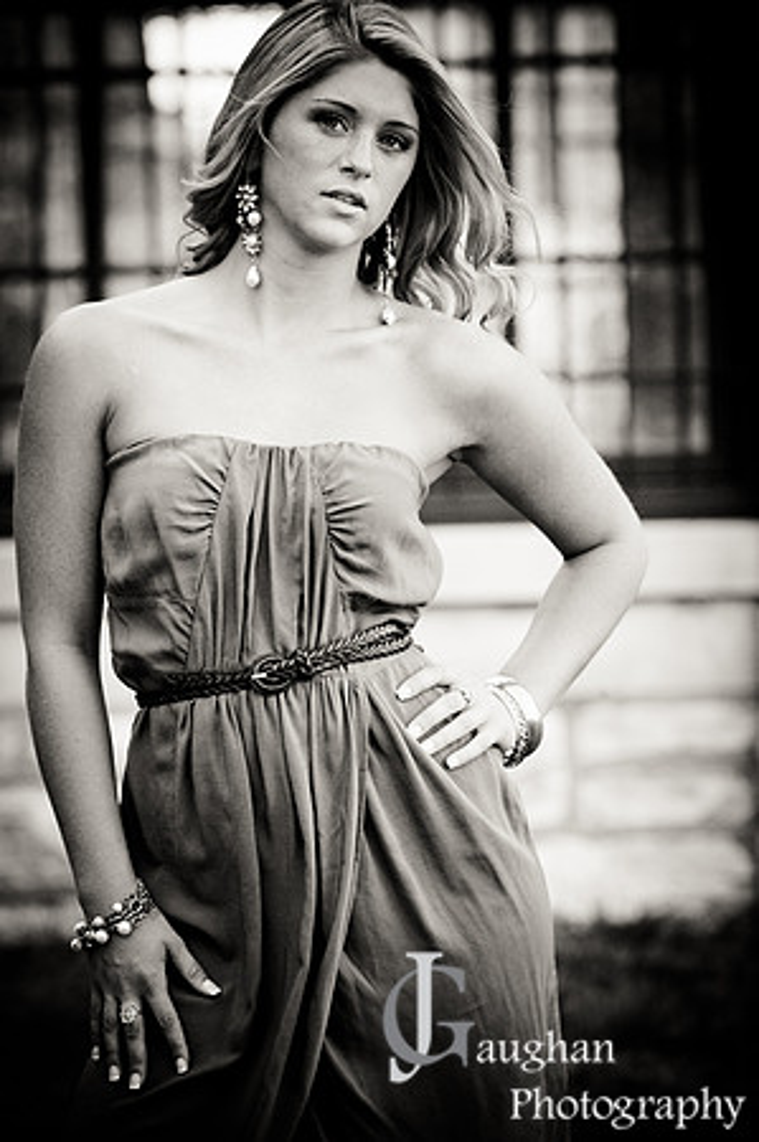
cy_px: 571
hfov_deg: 6.5
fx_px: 6656
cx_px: 380
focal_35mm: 210
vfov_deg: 9.8
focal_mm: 140
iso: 640
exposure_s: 1/500
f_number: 3.5
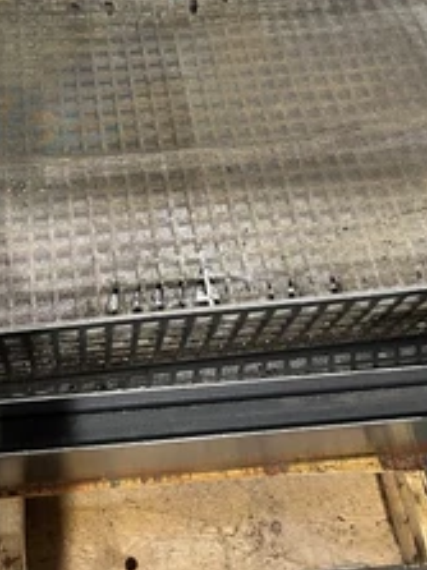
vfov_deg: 41.3
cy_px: 84
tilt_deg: -52.9
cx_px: 110
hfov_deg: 33.0
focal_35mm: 43
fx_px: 708
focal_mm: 6.86
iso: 400
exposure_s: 1/60
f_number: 1.78
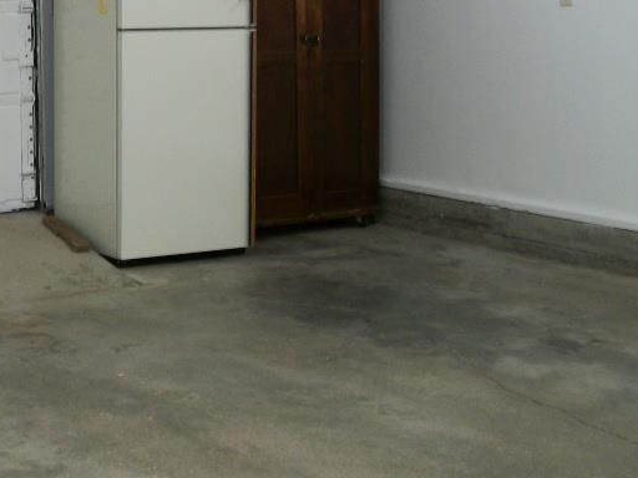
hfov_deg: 22.9
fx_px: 1474
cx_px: -72
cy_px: 129
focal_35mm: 80
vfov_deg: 18.3
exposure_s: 1/40
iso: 80
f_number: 2.9
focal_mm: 5.7
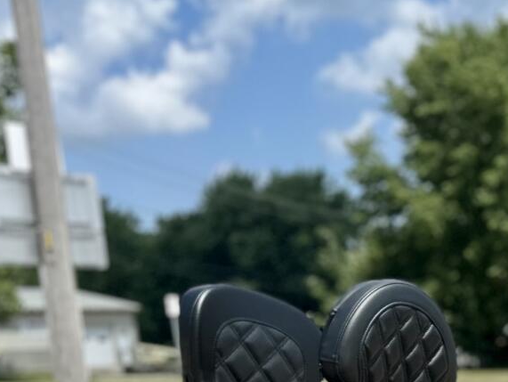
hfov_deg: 20.5
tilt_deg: -10.6
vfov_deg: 16.2
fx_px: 1234
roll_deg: +3.4
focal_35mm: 84
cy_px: 553
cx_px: 722
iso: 80
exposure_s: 1/4348
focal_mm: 6.86
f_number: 1.78
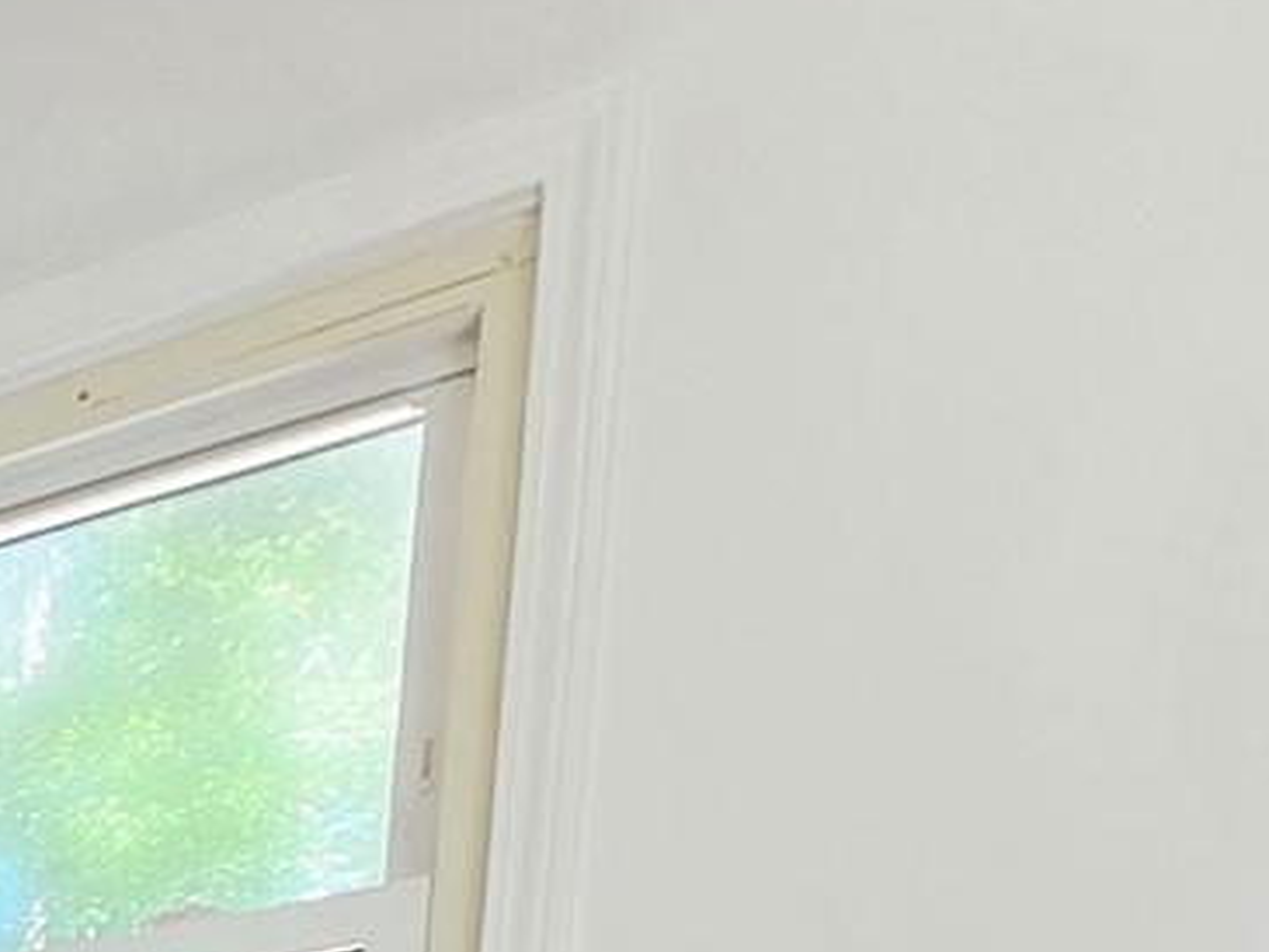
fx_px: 2677
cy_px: 2064
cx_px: -1485
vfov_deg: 15.1
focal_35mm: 73
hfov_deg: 16.8
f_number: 1.9
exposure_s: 1/120
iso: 125
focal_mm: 2.2
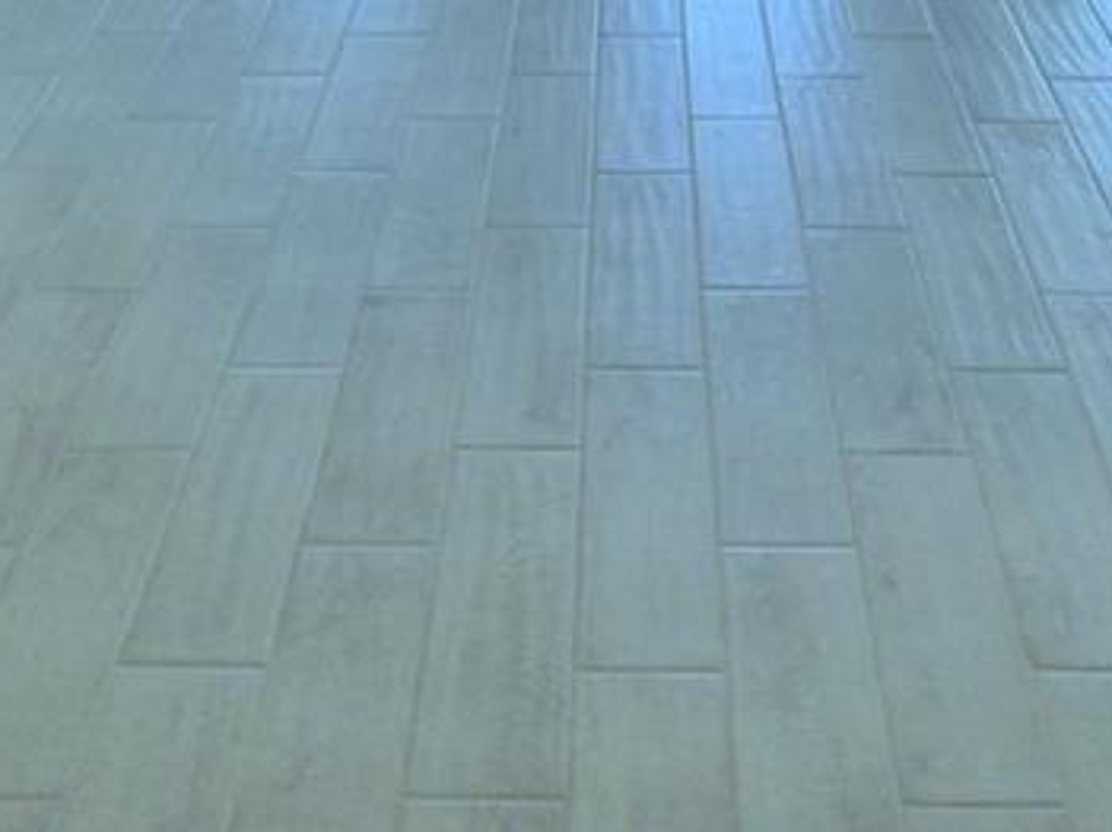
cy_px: -848
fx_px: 2119
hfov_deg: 29.4
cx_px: 623
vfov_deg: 16.6
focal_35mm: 66
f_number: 4.5
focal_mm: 10
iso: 250
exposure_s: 1/125
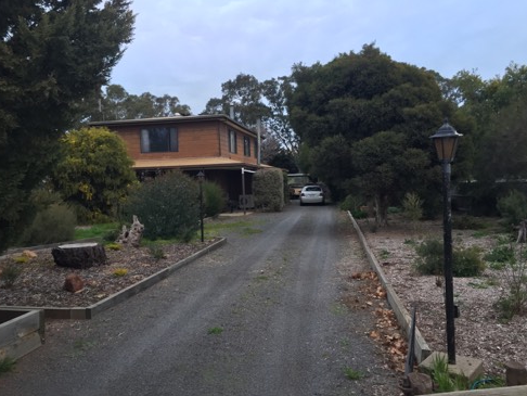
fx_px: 472
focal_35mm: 31
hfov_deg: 58.3
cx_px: 253
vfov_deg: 45.5
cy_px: 209
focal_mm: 4.15
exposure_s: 1/30
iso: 125
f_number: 2.2
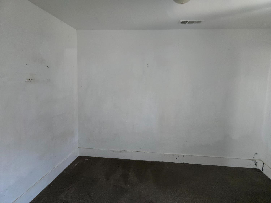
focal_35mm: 23
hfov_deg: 73.9
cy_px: 102
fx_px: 180
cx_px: 136
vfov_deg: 58.9
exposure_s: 1/60
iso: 1000
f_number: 1.7
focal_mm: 6.3
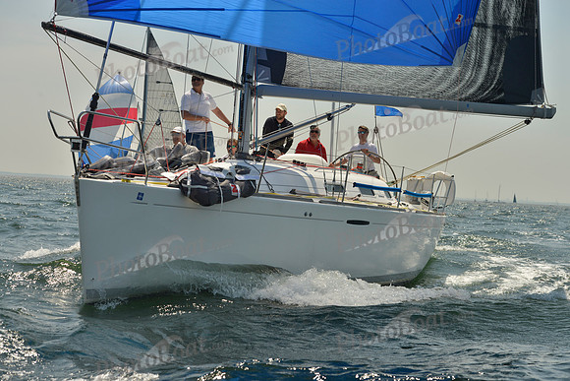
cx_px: 285
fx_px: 1109
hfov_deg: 28.8
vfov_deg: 19.5
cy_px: 190
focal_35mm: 70
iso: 200
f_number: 7.1
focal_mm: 70
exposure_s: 1/1250
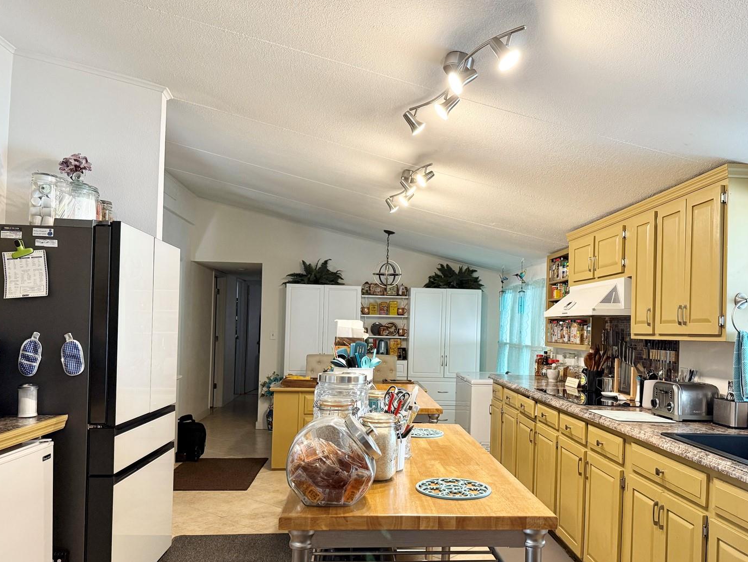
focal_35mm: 28
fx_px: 605
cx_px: 414
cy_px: 319
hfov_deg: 63.3
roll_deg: -2.3
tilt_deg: +0.0
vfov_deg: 49.6
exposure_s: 1/60
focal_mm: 6.76
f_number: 1.78
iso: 250
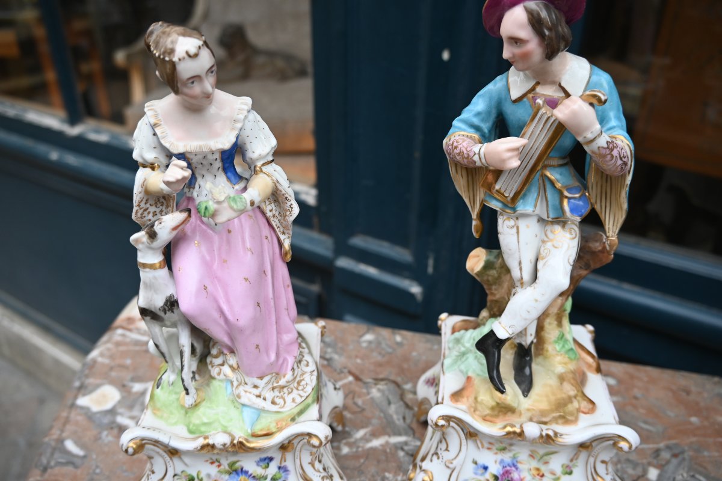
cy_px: 240
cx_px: 361
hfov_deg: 63.2
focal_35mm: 29
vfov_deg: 44.6
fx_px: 587
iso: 320
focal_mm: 19.5
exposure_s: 1/250
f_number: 4
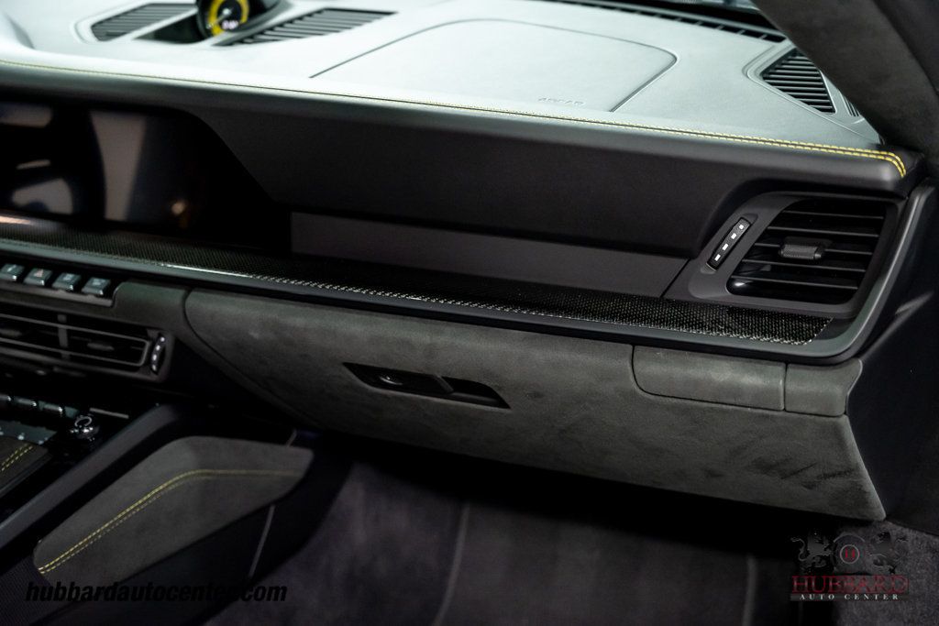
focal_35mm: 53
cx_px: 470
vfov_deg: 25.5
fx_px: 1383
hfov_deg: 37.5
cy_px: 313
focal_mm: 53
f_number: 4
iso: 3200
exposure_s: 1/60
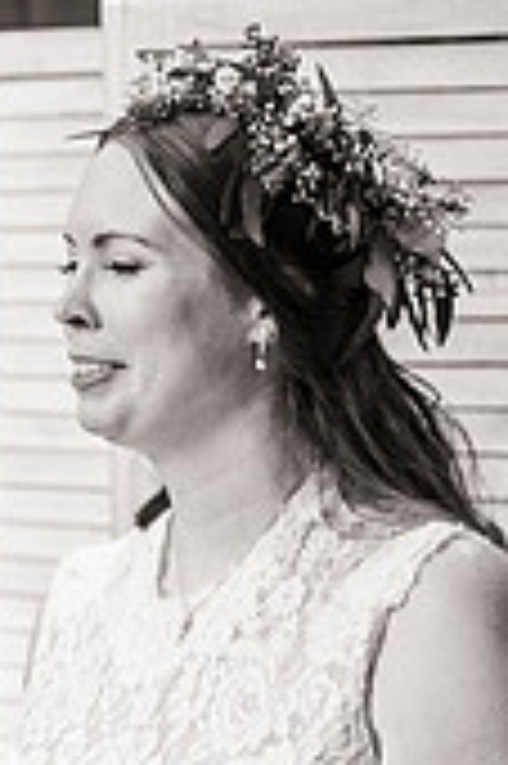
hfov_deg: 7.6
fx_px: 3627
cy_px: 580
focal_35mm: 171
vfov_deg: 12.0
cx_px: -548
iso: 1600
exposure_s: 1/250
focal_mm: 50
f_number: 2.8
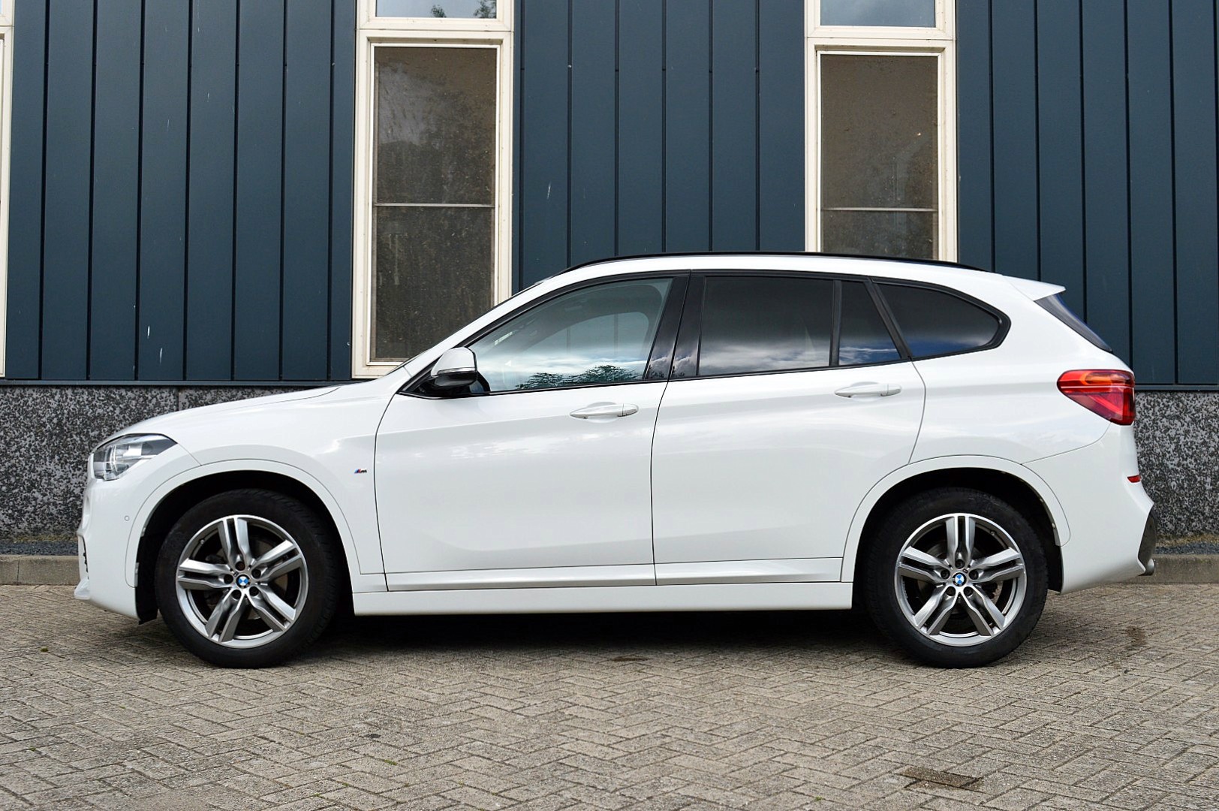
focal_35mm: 38
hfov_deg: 51.3
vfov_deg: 35.4
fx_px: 1269
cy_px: 406
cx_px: 610
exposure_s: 1/320
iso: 400
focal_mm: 25
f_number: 10
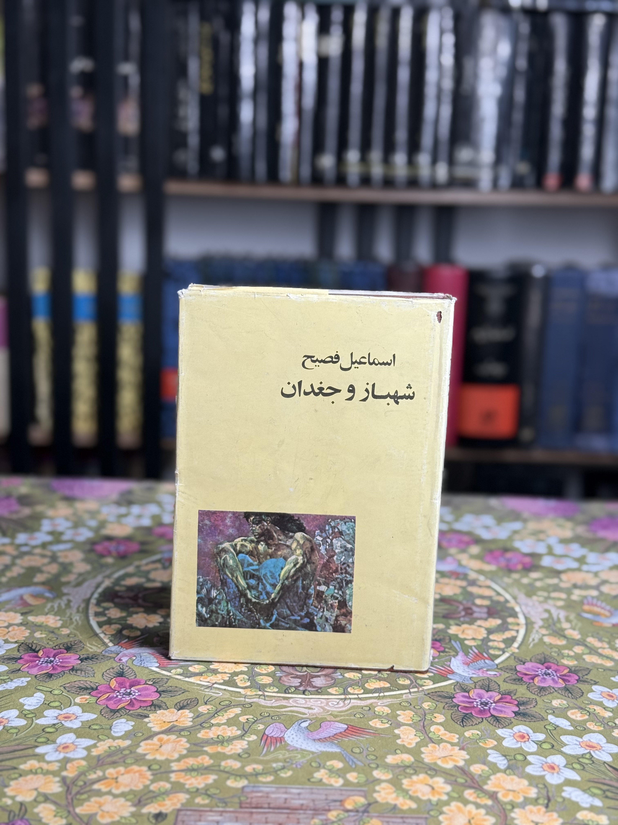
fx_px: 1143
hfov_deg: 30.3
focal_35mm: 48
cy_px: 412
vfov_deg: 39.7
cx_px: 309
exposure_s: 1/100
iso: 64
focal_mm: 6.76
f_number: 1.78
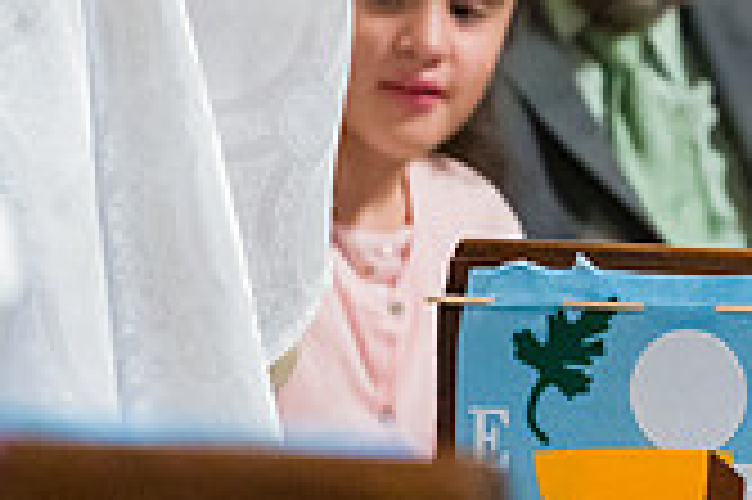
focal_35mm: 695
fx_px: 14503
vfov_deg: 2.0
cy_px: -41
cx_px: 1270
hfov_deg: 3.0
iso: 6400
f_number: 3.2
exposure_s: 1/200
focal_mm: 200
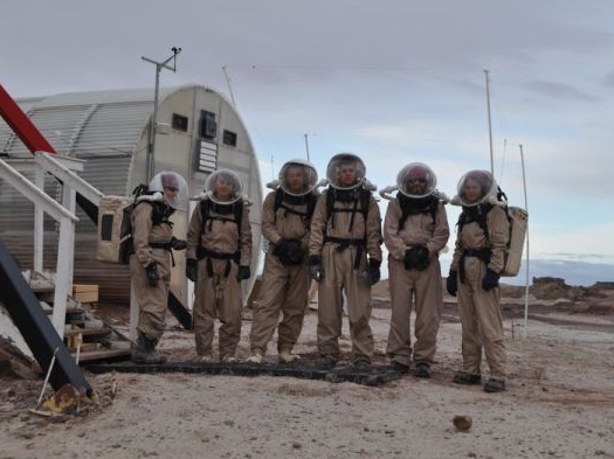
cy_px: 231
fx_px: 993
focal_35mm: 56
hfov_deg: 34.4
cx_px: 318
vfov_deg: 26.1
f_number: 8
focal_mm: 34
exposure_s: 1/250
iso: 200
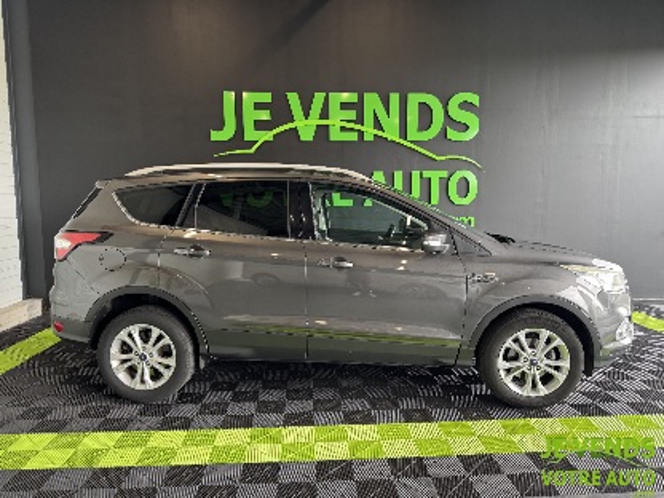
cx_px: 332
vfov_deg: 56.8
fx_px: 460
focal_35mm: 24
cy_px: 249
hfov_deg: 71.6
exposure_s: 1/119
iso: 200
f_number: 1.78
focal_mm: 6.76
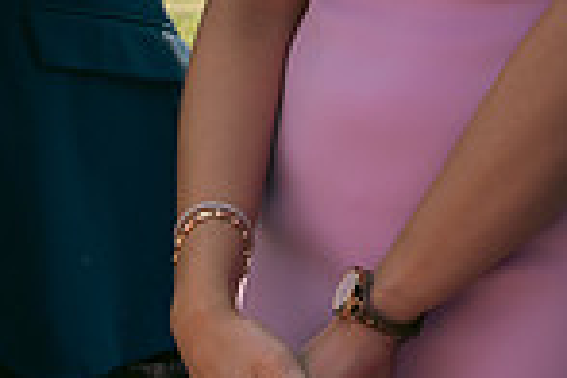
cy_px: -214
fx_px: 3921
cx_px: 363
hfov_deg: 8.3
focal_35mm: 249
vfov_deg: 5.5
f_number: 3.5
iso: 320
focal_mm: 42
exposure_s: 1/1600
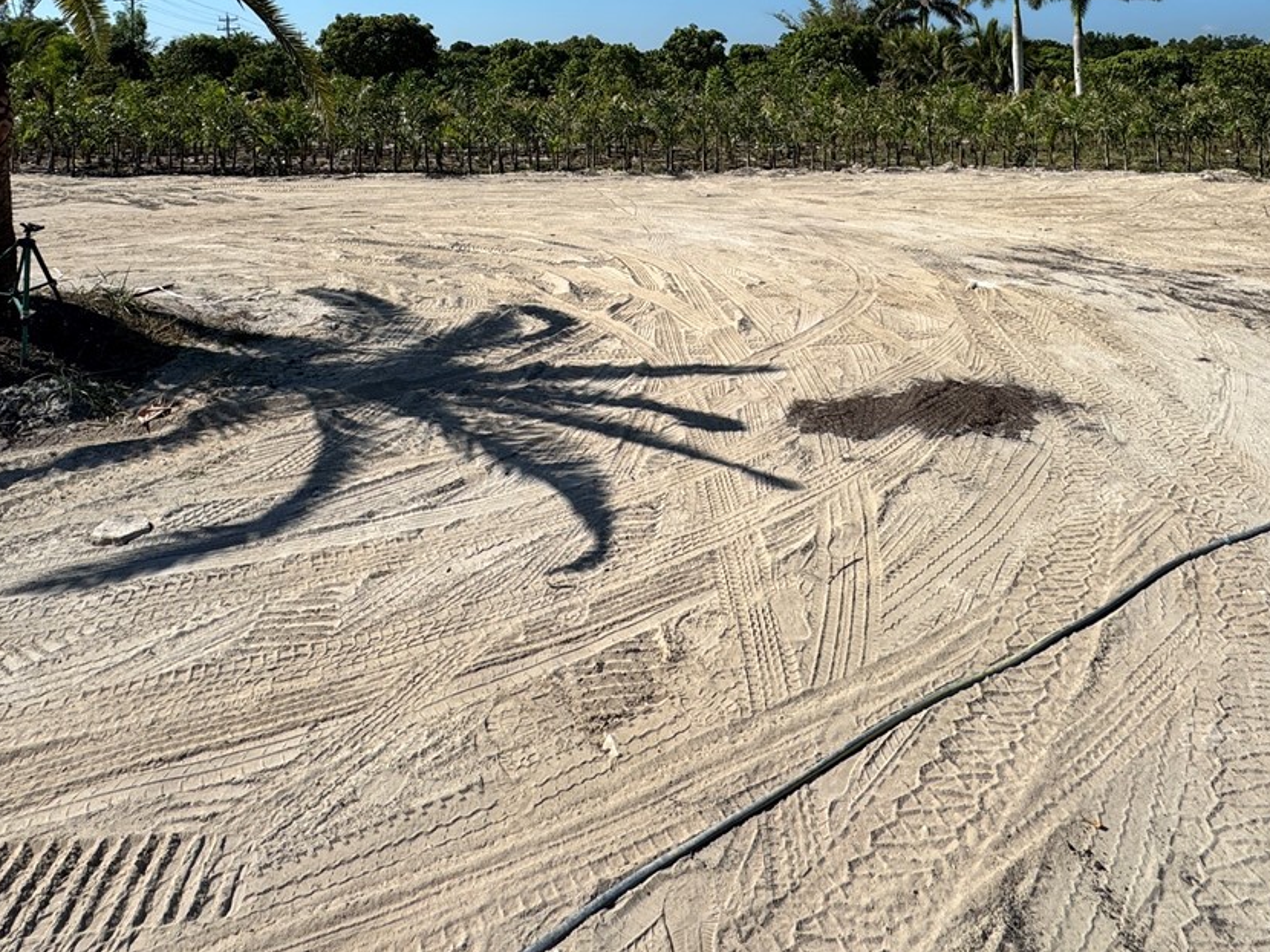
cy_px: 37
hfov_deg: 65.3
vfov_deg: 44.9
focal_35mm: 27
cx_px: 629
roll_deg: +0.0
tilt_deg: +3.2
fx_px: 990
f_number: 2.2
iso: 50
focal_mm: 2.22
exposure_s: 1/2494
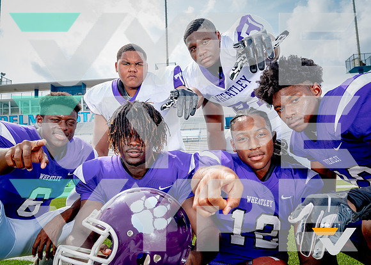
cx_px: 198
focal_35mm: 29
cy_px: 132
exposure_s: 1/125
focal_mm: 28
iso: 100
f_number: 8
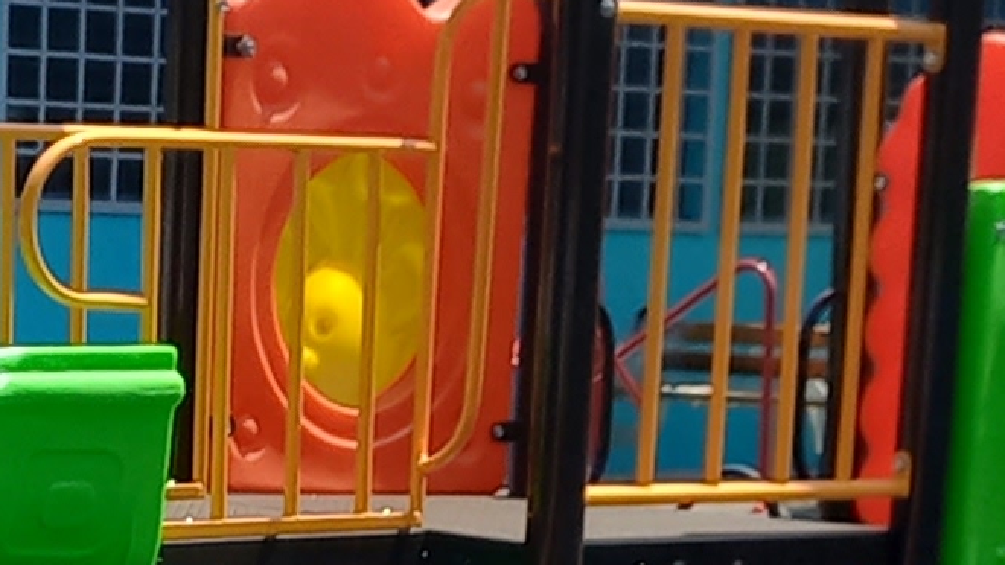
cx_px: 289
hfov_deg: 13.0
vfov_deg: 7.1
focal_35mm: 165
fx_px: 4396
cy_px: 1083
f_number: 1.8
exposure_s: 1/996
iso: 50
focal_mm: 4.65
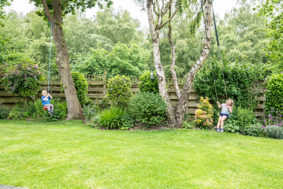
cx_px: 142
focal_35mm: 30
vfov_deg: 43.6
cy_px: 94
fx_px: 236
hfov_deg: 61.9
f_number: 6.3
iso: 1000
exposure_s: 1/200
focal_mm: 30
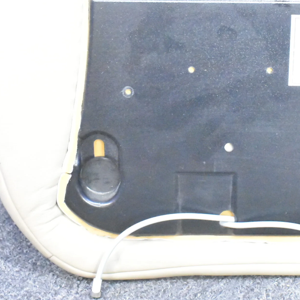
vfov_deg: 21.1
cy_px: 117
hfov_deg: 21.1
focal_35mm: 82
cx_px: 211
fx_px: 803
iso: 25600
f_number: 8
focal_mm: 31
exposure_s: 1/50
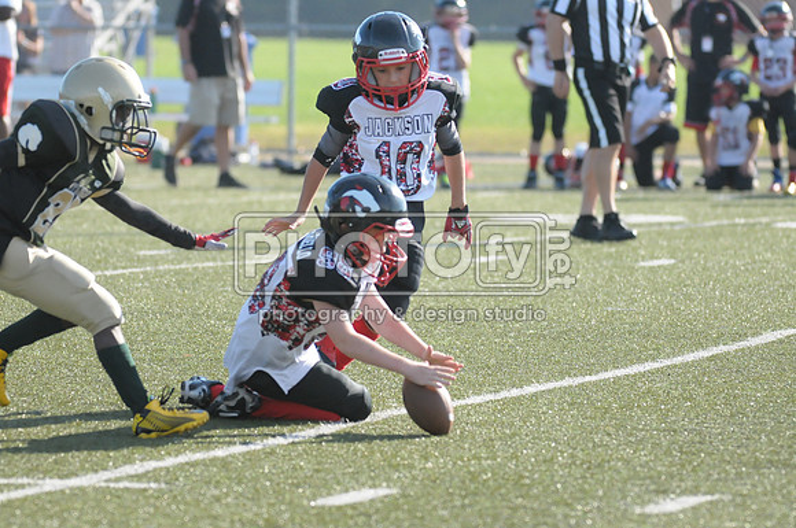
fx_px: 6624
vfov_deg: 4.6
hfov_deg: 6.9
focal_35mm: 300
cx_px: 398
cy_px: 264
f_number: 4
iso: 1600
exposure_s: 1/4000
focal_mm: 200
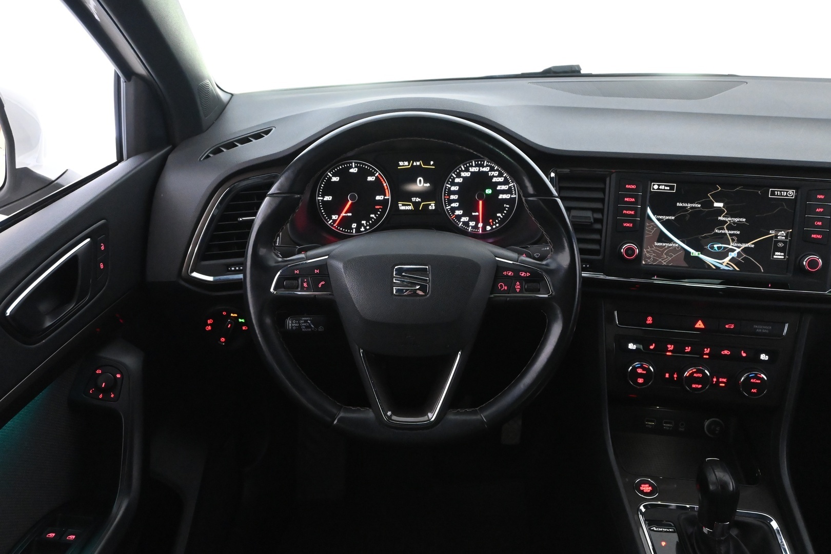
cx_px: 416
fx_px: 675
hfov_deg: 63.2
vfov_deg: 44.6
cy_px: 277
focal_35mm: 29
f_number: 5.6
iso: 6400
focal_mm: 19.5
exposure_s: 1/40
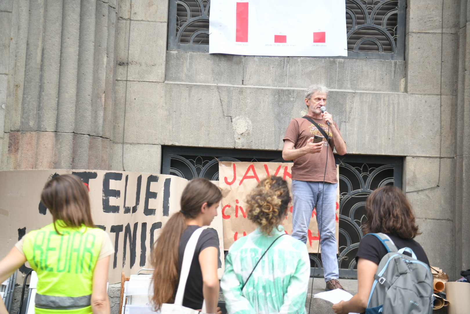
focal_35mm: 48
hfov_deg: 41.1
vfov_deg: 28.1
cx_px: 235
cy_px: 157
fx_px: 627
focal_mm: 48
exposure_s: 1/800
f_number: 2.8
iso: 200
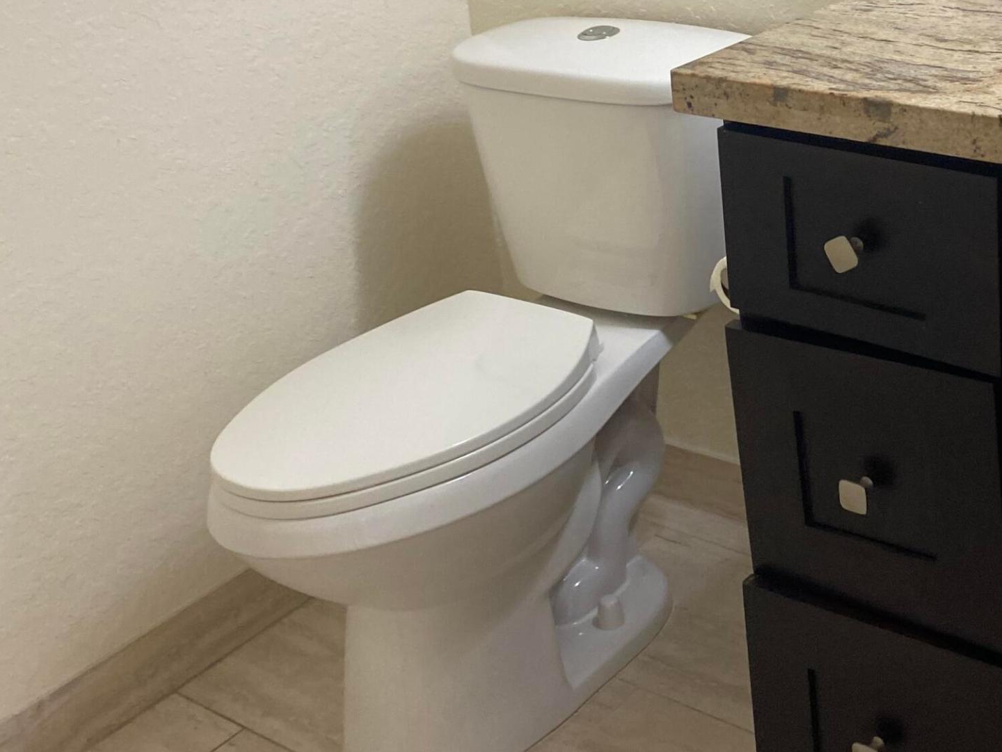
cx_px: 826
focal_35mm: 52
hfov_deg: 35.4
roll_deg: +3.2
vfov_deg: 27.3
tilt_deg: -16.5
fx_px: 1505
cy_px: 123
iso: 160
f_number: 1.8
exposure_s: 1/60
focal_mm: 4.25
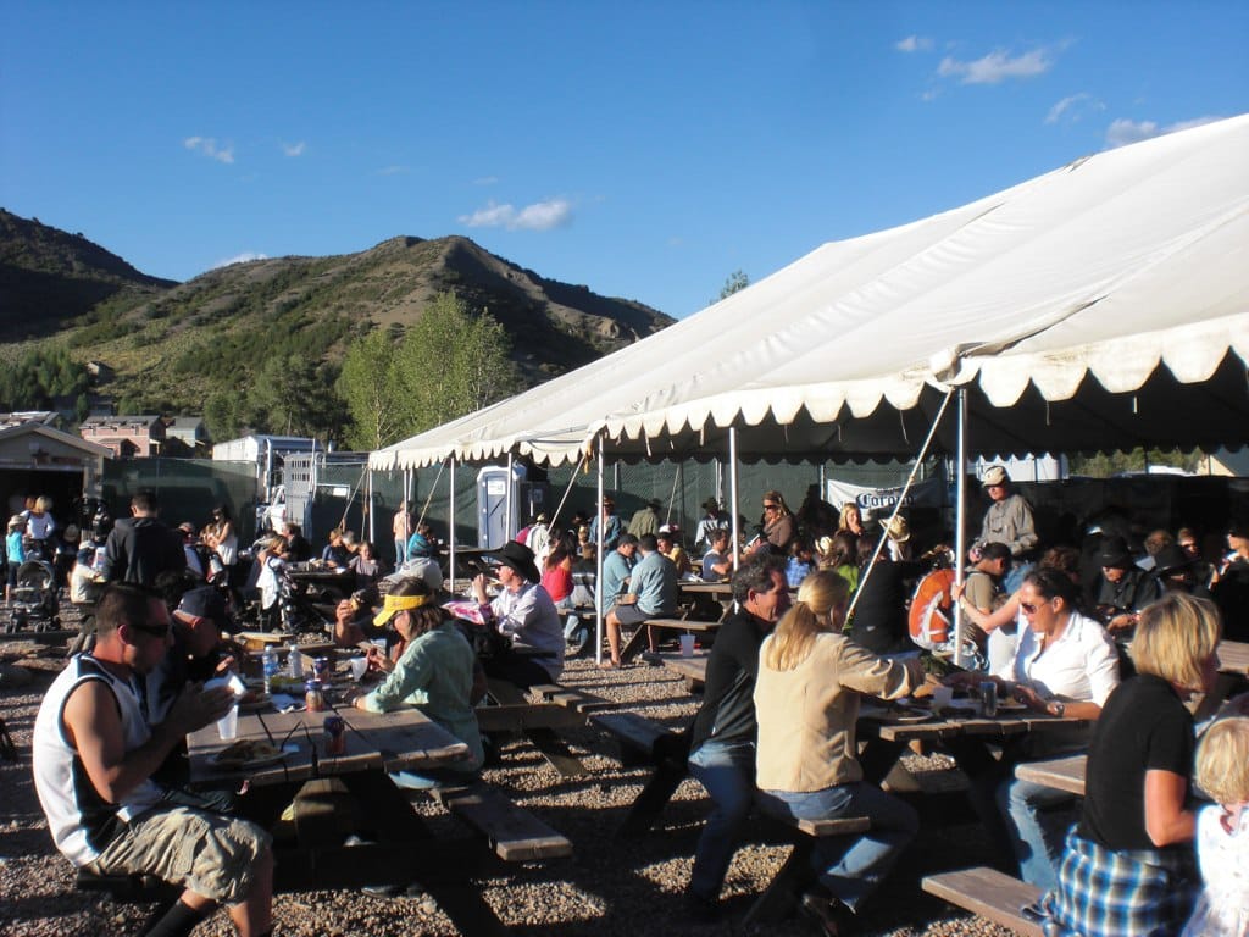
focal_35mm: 38
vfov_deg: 37.7
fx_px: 1371
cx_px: 624
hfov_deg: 49.0
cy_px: 468
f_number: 5.6
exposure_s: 1/320
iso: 64
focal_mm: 6.3
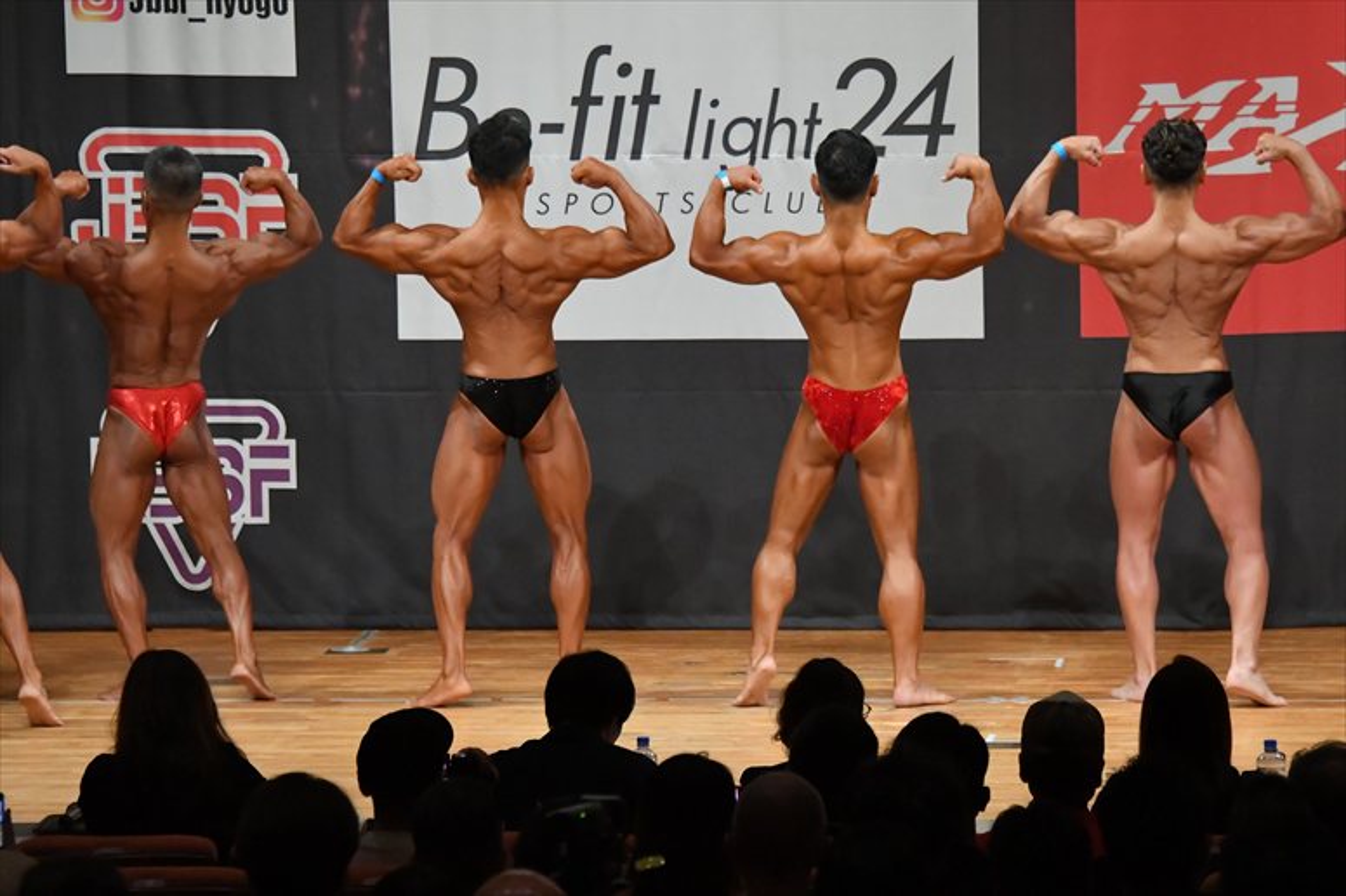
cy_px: 448
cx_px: 673
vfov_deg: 6.8
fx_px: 7549
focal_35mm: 202
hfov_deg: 10.2
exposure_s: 1/400
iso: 7200
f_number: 5.6
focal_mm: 135
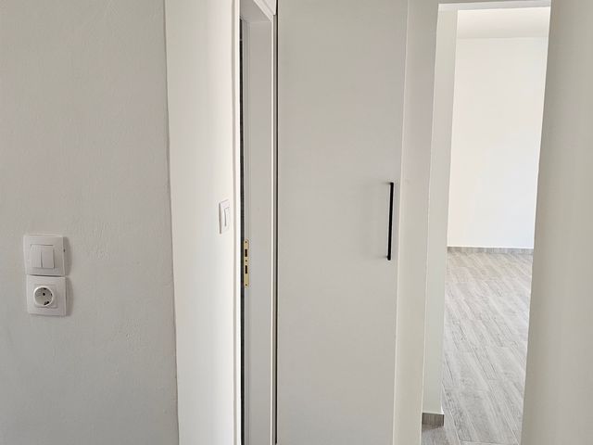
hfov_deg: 73.9
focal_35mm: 23
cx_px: 296
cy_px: 222
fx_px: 394
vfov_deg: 58.9
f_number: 1.7
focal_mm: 6.3
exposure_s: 1/359
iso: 400
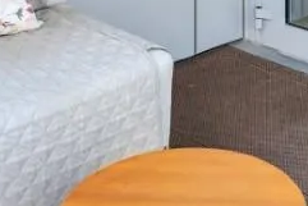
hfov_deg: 20.4
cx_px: 256
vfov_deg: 11.8
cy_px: -260
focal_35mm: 99
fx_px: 845
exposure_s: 1/160
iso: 400
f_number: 8
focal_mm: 14.7
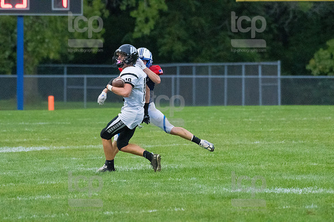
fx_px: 4172
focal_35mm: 450
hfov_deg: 4.6
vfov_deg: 3.1
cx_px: 167
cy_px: 111
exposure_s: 1/2000
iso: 10000
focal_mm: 300
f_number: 5.6
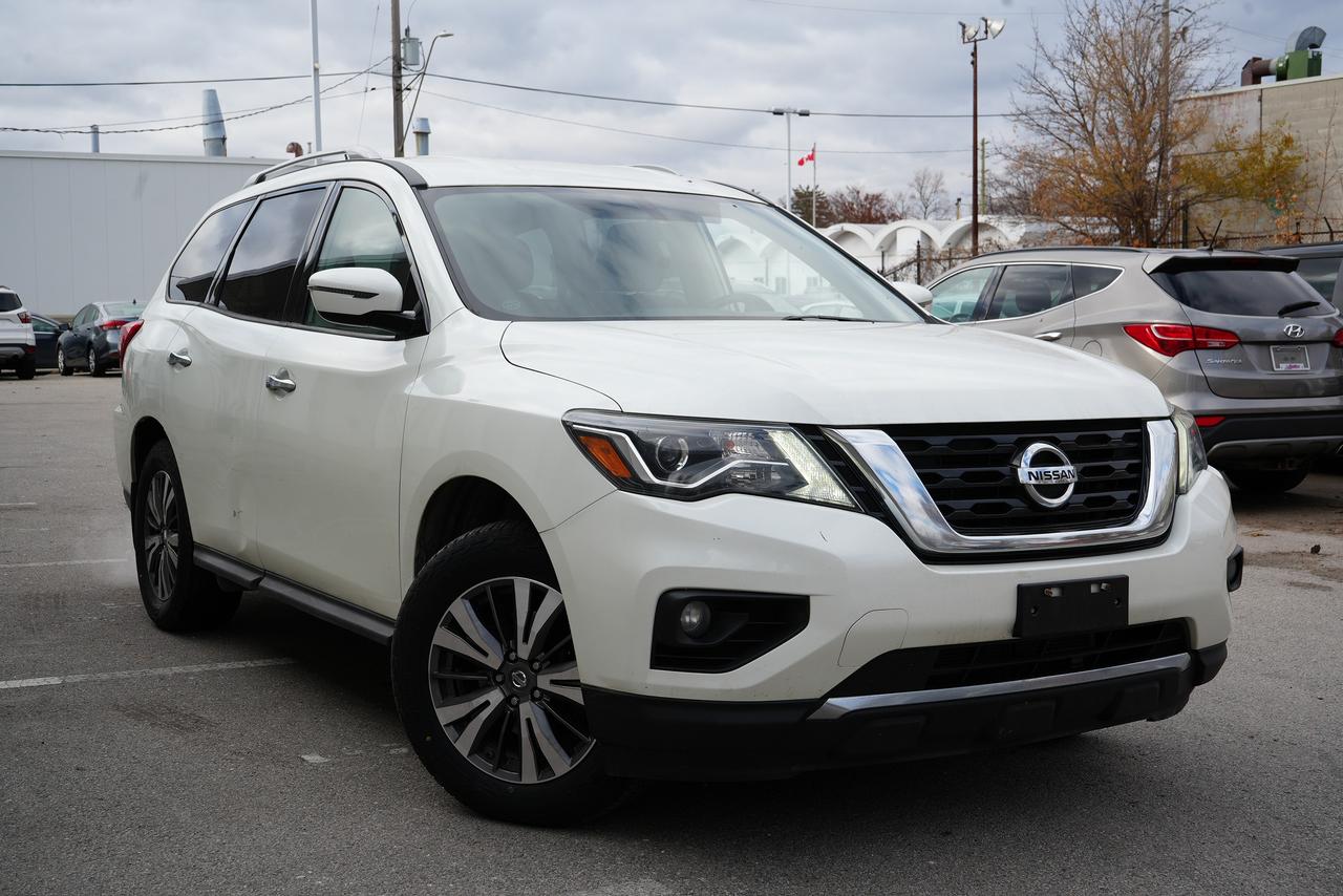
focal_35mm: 44
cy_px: 448
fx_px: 1642
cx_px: 672
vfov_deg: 30.5
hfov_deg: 44.5
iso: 100
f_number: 9
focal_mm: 44
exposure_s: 1/125
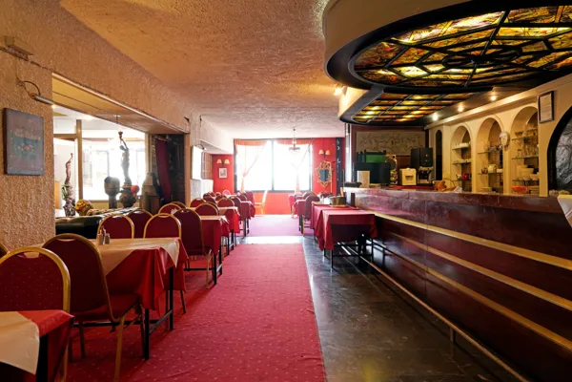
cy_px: 191
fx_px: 381
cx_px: 286
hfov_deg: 73.7
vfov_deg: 53.1
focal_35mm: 24
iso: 640
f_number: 8
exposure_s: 1/8
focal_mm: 24
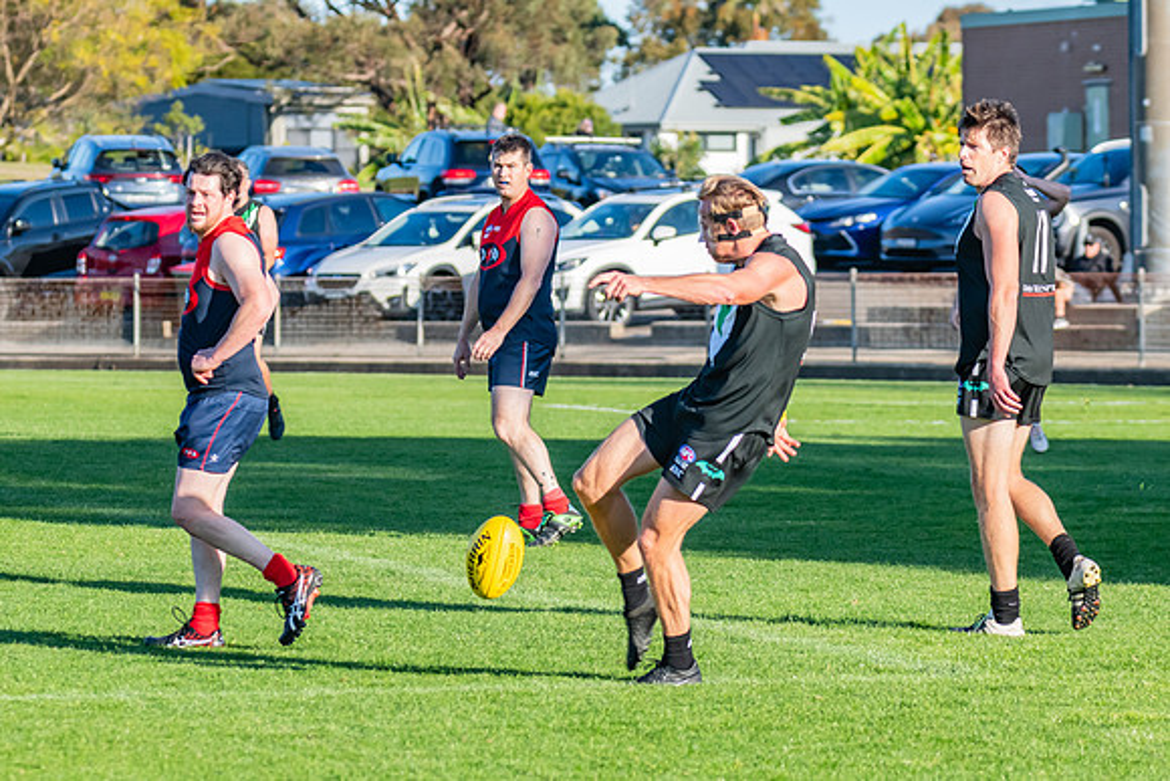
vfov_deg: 6.0
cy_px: 413
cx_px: 548
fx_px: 7473
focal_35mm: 230
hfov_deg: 9.0
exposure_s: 1/1600
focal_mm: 170
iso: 800
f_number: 6.3
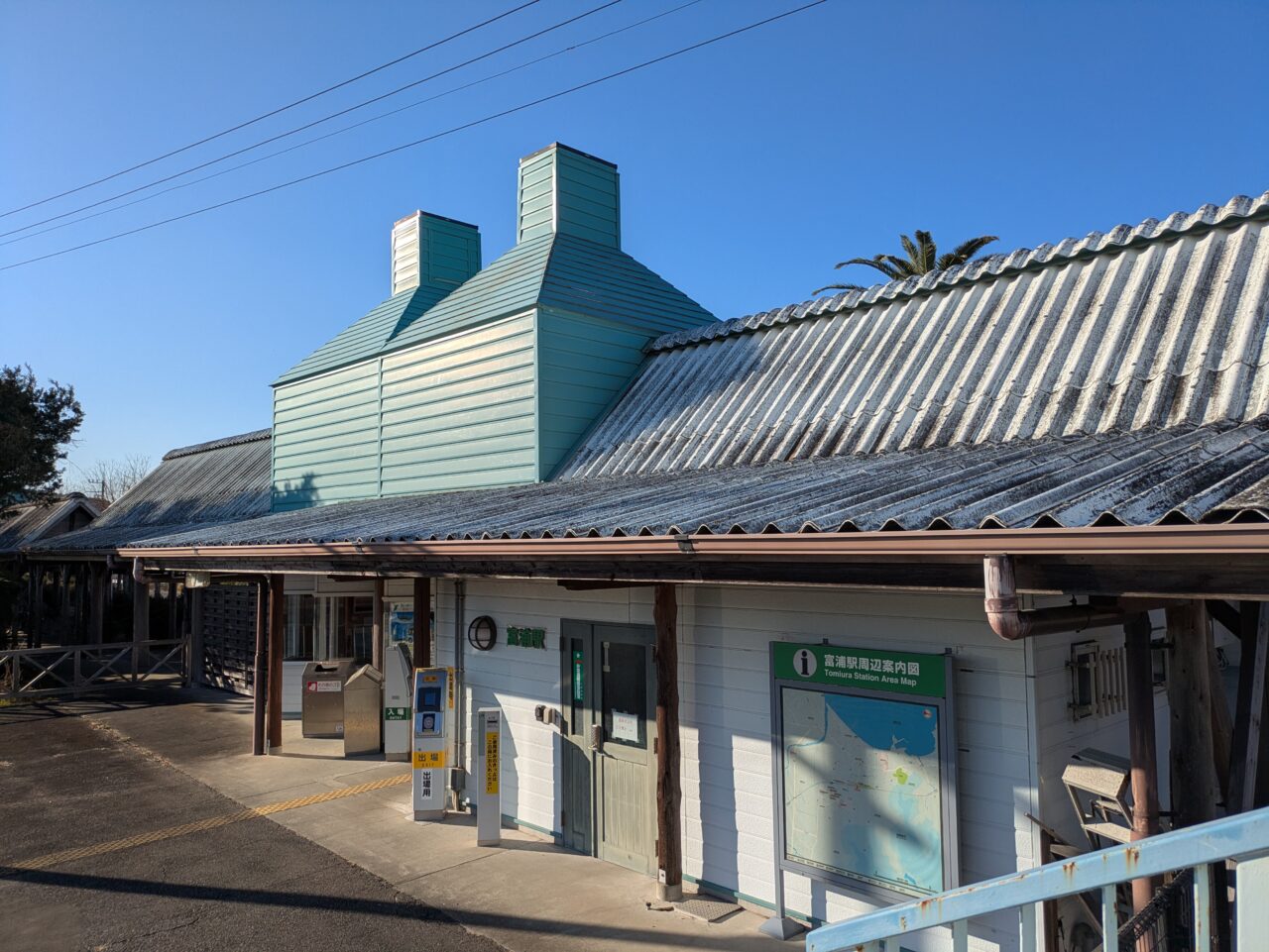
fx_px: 917
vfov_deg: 54.9
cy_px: 476
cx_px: 634
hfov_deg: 69.4
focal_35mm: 25
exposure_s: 1/3086
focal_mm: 5.43
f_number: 1.89
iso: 48
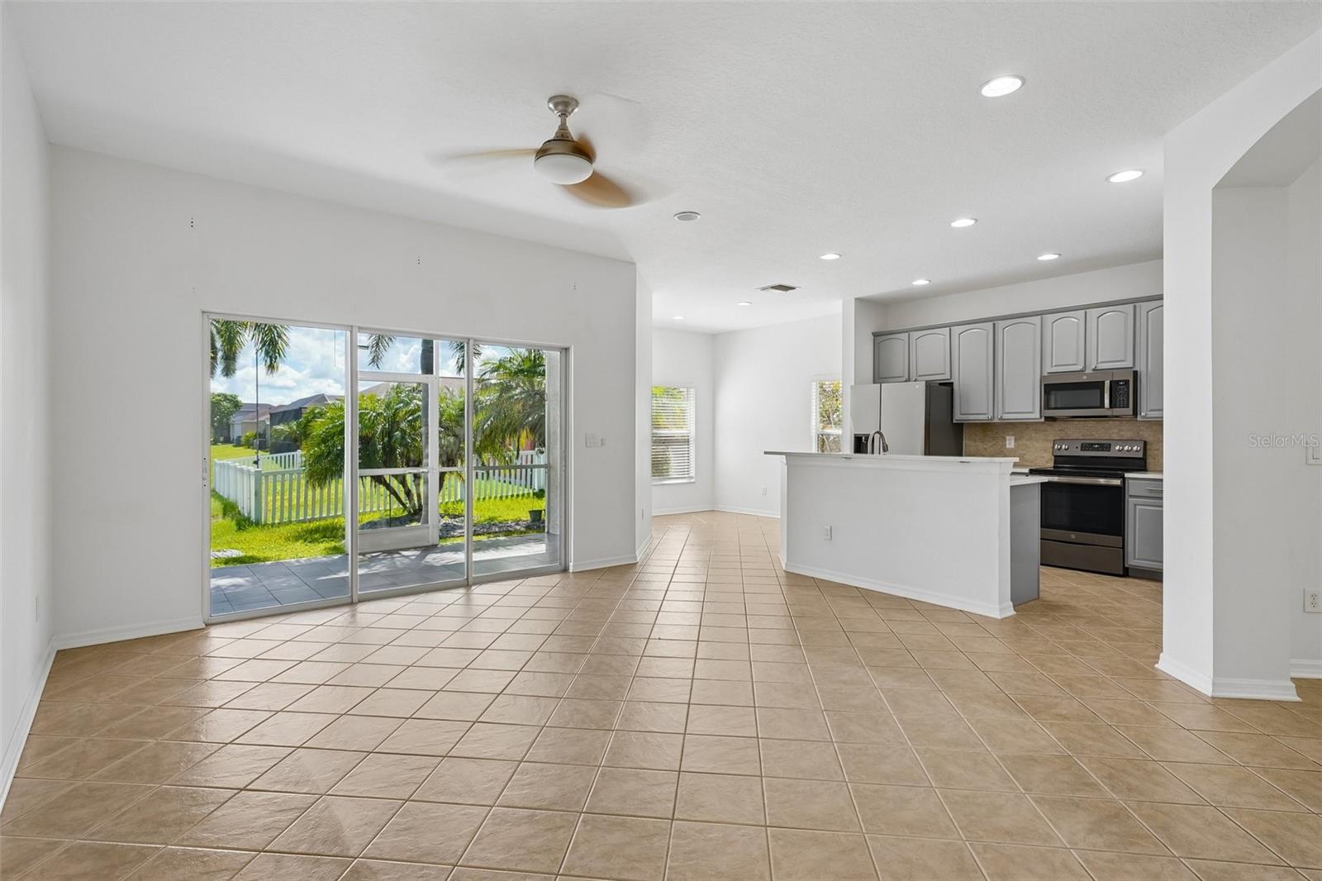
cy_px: 440
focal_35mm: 18
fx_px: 661
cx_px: 661
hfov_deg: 90.0
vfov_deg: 67.4
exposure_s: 1/250
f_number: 8
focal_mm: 18
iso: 800
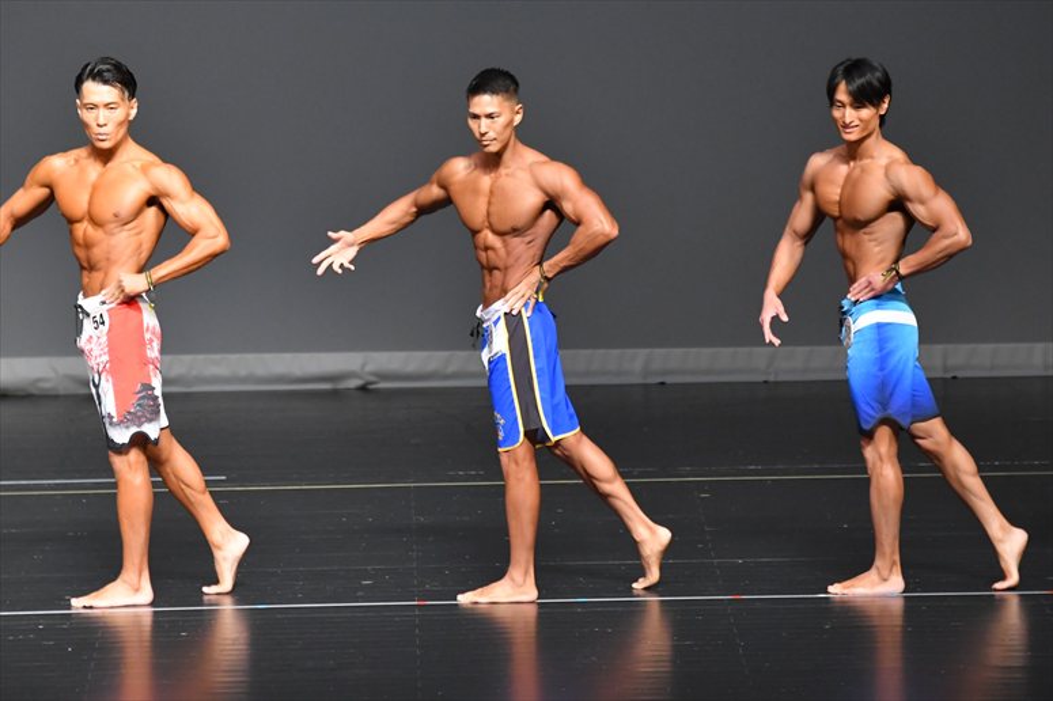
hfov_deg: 6.9
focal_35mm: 300
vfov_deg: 4.6
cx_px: 526
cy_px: 350
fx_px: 8771
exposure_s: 1/400
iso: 4500
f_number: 5.6
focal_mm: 200
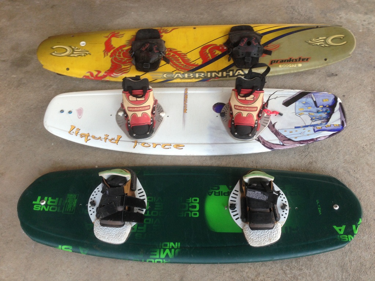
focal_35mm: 33
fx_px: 357
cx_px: 188
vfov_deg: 42.9
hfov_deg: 55.4
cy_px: 140
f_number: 2.4
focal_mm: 4.13
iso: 50
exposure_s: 1/20
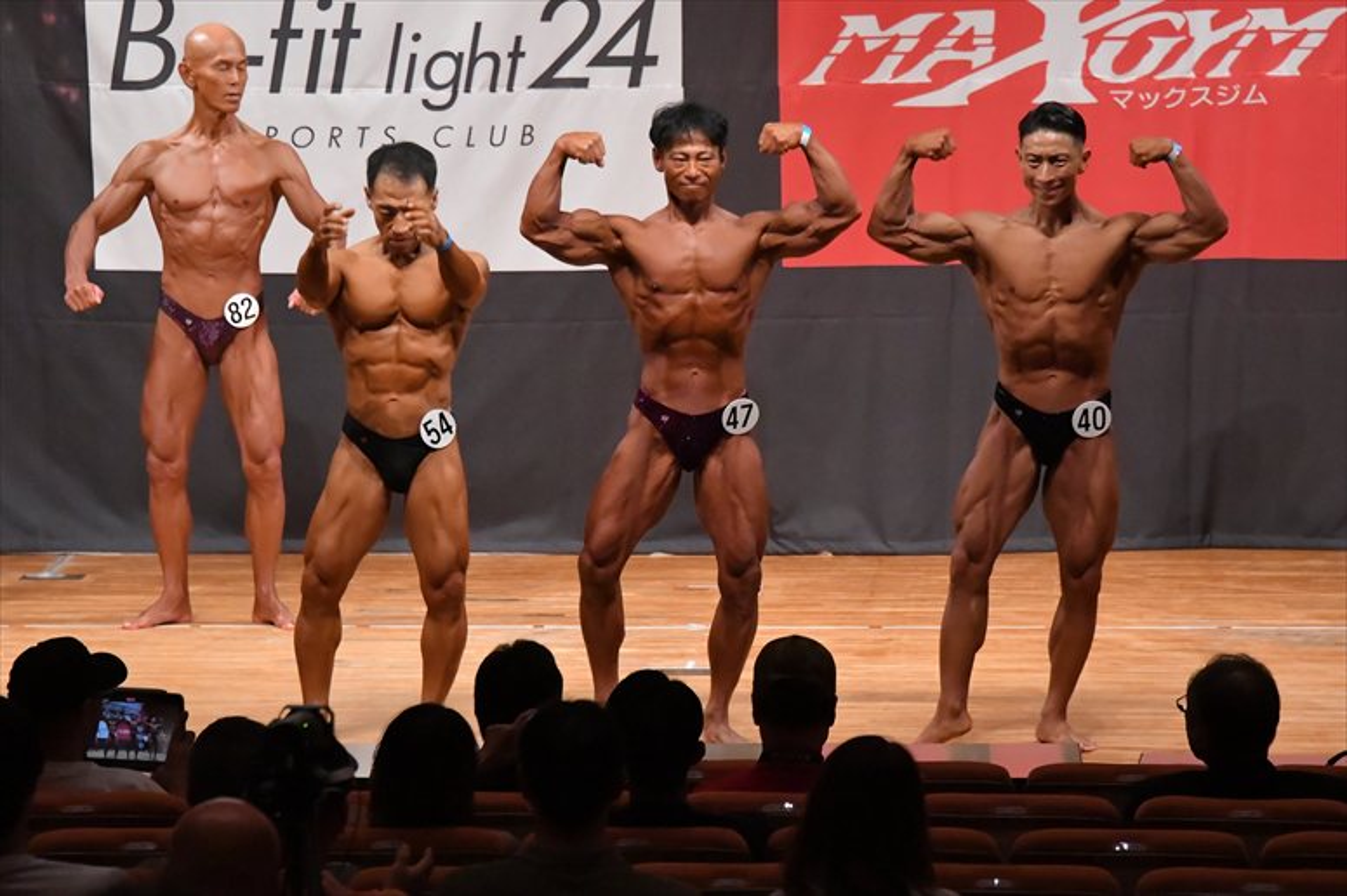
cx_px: 674
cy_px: 448
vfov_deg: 6.8
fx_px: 7555
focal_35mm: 202
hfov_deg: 10.2
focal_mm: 135
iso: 9000
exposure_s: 1/400
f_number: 5.6
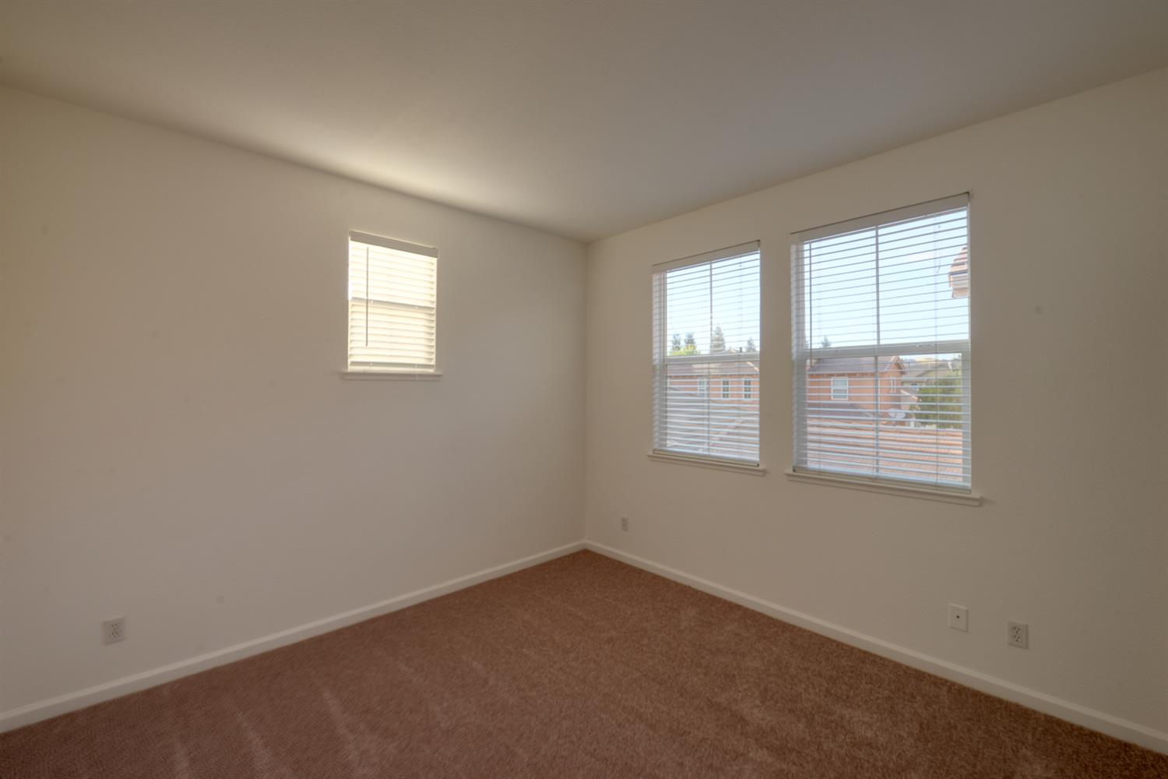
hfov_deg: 104.3
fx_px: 454
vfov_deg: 81.2
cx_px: 584
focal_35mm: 14
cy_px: 390
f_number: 10
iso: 400
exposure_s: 1/40
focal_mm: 14
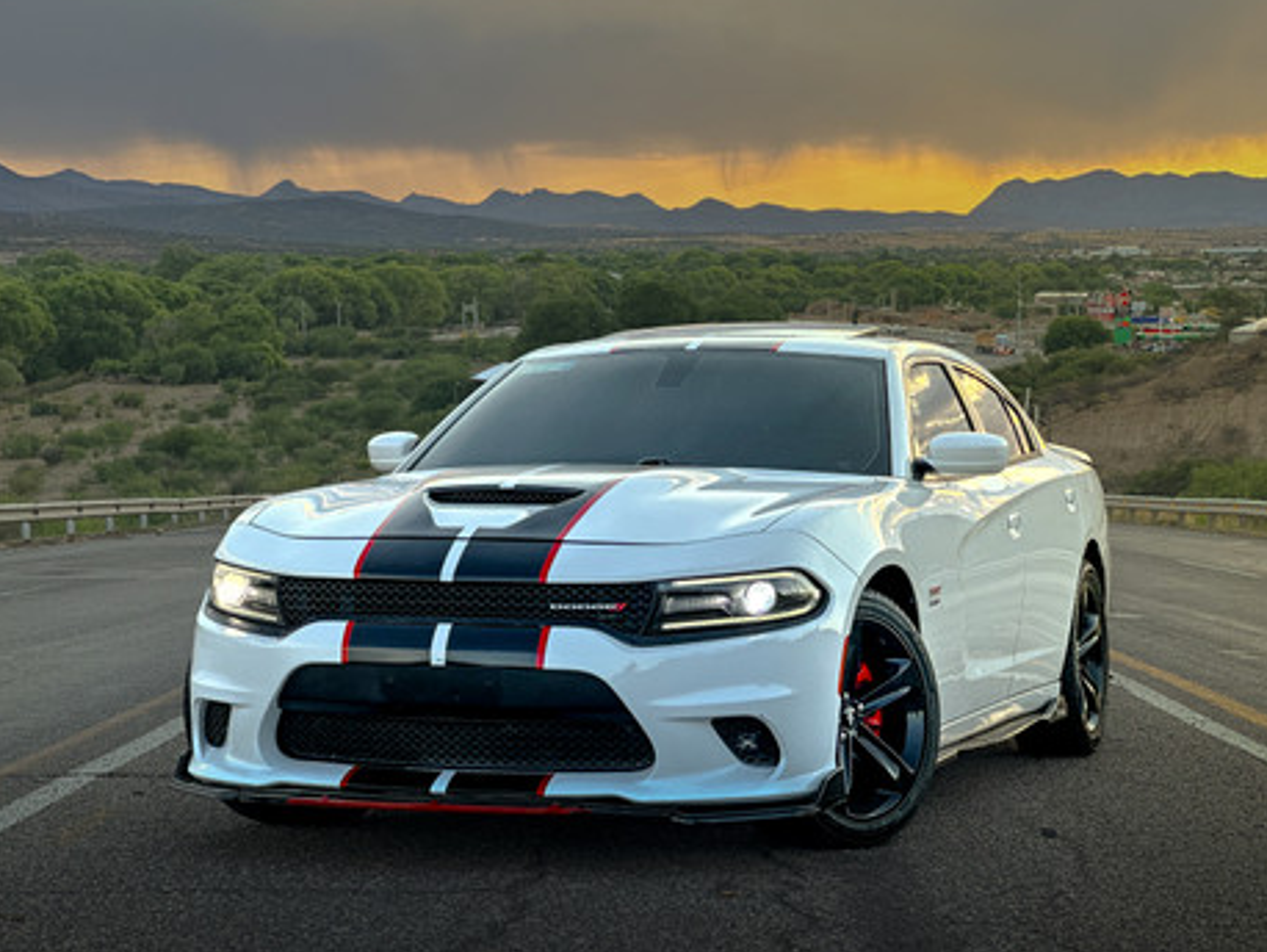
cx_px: 642
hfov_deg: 23.3
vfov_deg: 17.6
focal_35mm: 84
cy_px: 436
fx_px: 3076
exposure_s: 1/120
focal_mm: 9
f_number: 2.8
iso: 40
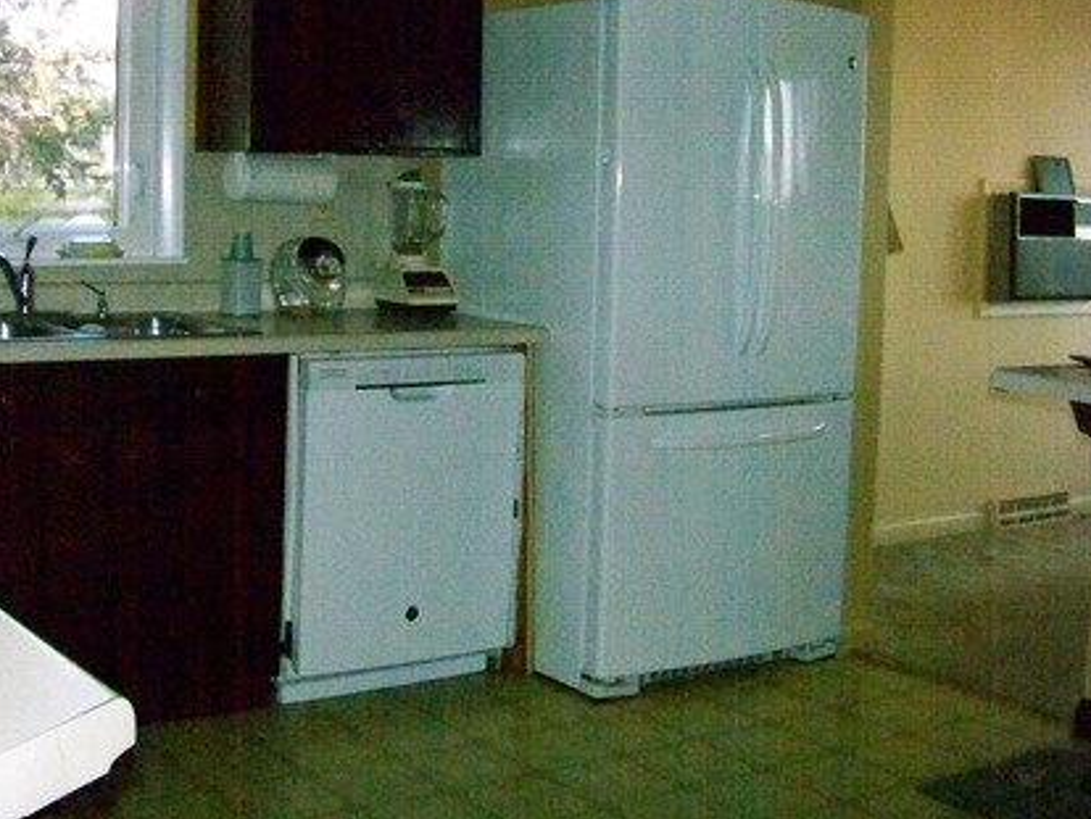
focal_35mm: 51
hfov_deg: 36.9
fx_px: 1608
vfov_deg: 28.5
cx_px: 332
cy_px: 319
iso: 1600
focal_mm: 5.85
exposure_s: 1/500
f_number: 2.8
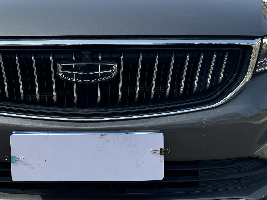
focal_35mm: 51
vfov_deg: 28.3
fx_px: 393
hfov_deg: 37.1
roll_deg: +2.2
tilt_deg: -8.0
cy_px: 58
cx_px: 91
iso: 80
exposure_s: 1/2959
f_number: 1.78
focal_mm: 6.76
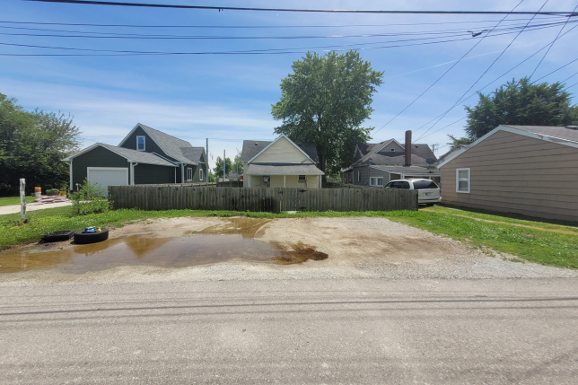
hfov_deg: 104.3
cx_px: 283
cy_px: 186
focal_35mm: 14
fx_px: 225
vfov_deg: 81.1
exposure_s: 1/1925
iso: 40
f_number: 2.2
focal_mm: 1.74
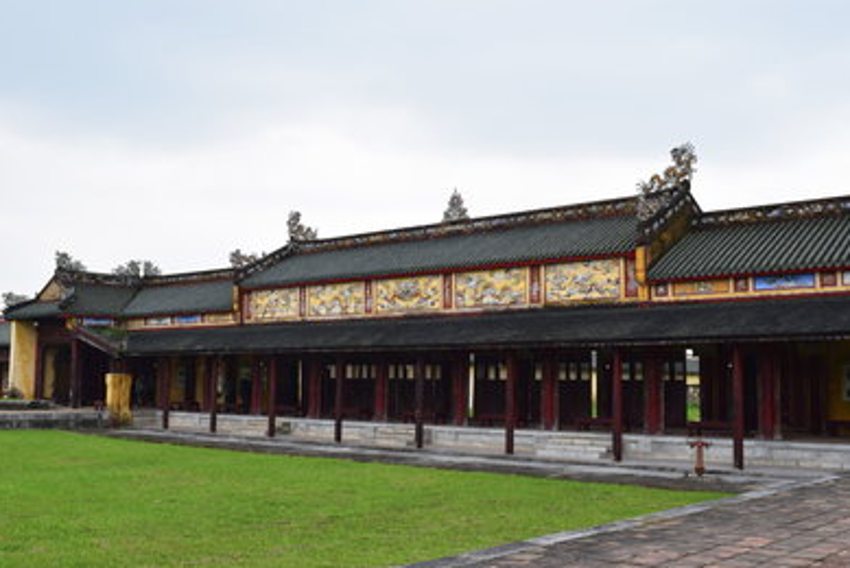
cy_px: 285
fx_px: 910
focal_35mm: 39
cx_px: 424
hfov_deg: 50.1
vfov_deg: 34.7
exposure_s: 1/320
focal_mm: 25
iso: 400
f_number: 10
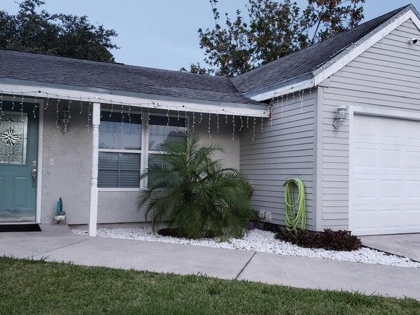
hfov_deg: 52.6
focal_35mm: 35
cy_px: 156
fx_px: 424
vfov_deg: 40.7
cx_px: 196
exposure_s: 1/50
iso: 250
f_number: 1.5
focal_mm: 4.3
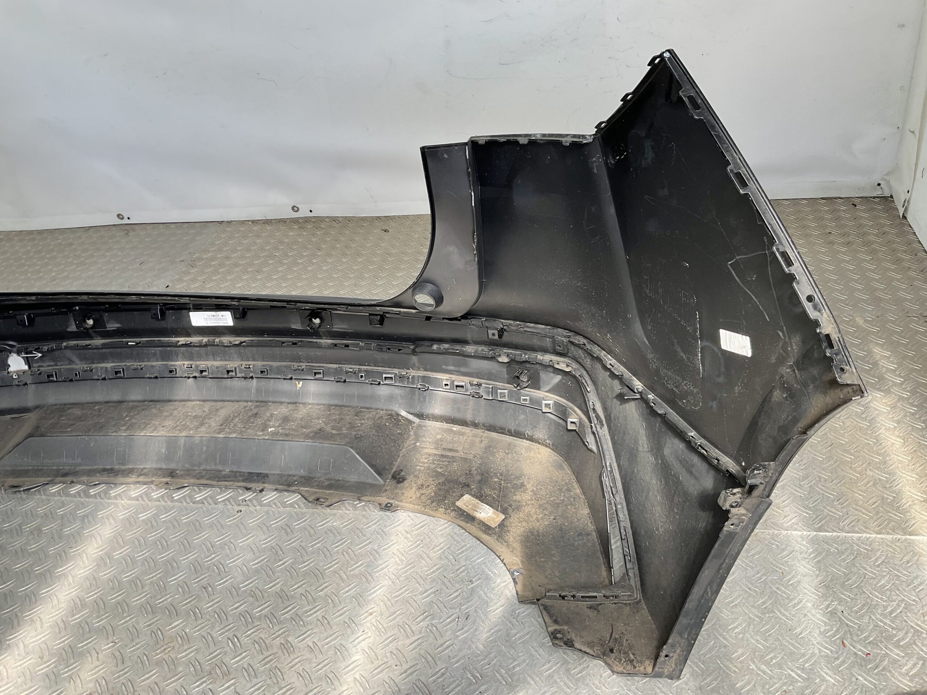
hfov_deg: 61.7
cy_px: 348
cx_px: 464
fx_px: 777
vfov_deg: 48.2
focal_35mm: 29
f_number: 1.8
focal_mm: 3
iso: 16
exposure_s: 1/222
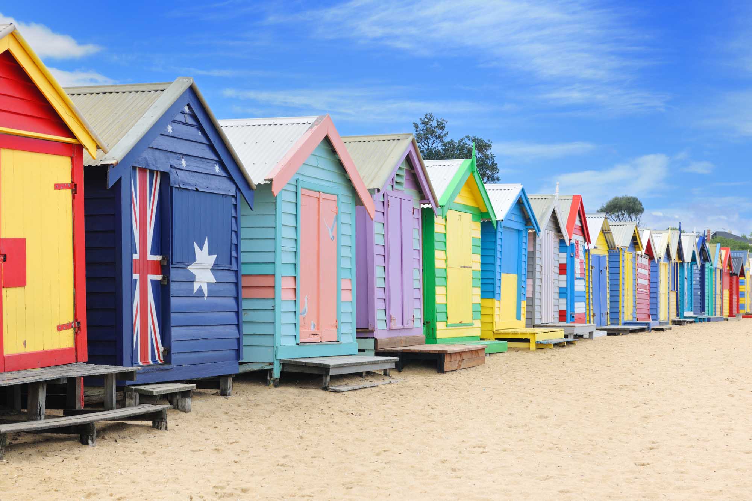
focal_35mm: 70
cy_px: 250
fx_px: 1462
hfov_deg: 28.8
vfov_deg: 19.5
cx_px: 376
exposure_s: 1/100
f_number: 9
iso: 200
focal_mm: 70
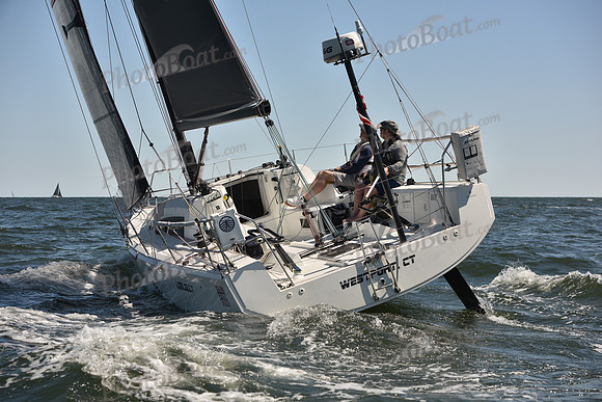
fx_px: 1171
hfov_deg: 28.8
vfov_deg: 19.5
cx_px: 301
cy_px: 201
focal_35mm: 70
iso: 250
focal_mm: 70
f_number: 5
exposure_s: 1/1250
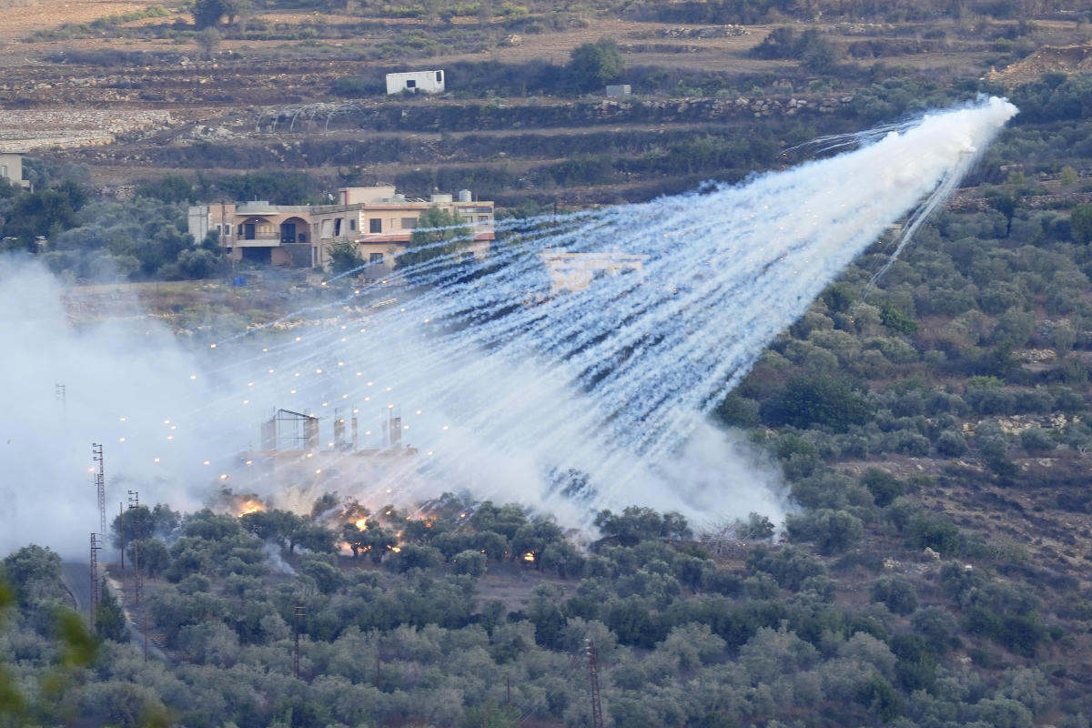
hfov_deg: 3.4
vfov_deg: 2.3
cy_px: 364
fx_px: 18199
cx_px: 546
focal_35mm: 600
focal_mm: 600
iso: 320
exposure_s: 1/640
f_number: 4
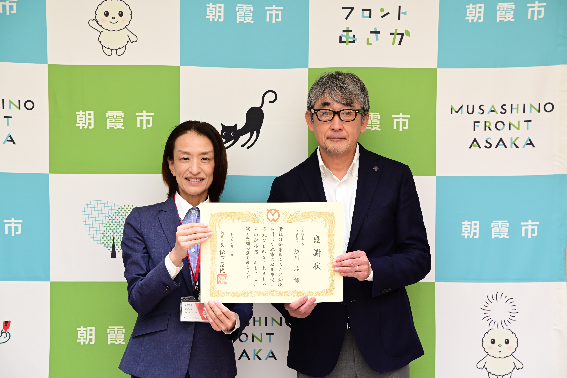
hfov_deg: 30.1
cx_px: 284
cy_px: 189
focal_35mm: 67
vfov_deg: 20.3
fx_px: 1055
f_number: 5.6
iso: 1250
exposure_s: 1/60
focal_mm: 67
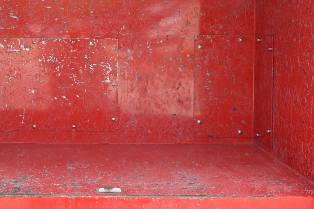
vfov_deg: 22.0
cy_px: 41
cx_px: 72
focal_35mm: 61
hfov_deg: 32.2
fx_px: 531
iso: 100
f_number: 5.6
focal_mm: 23
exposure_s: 1/125
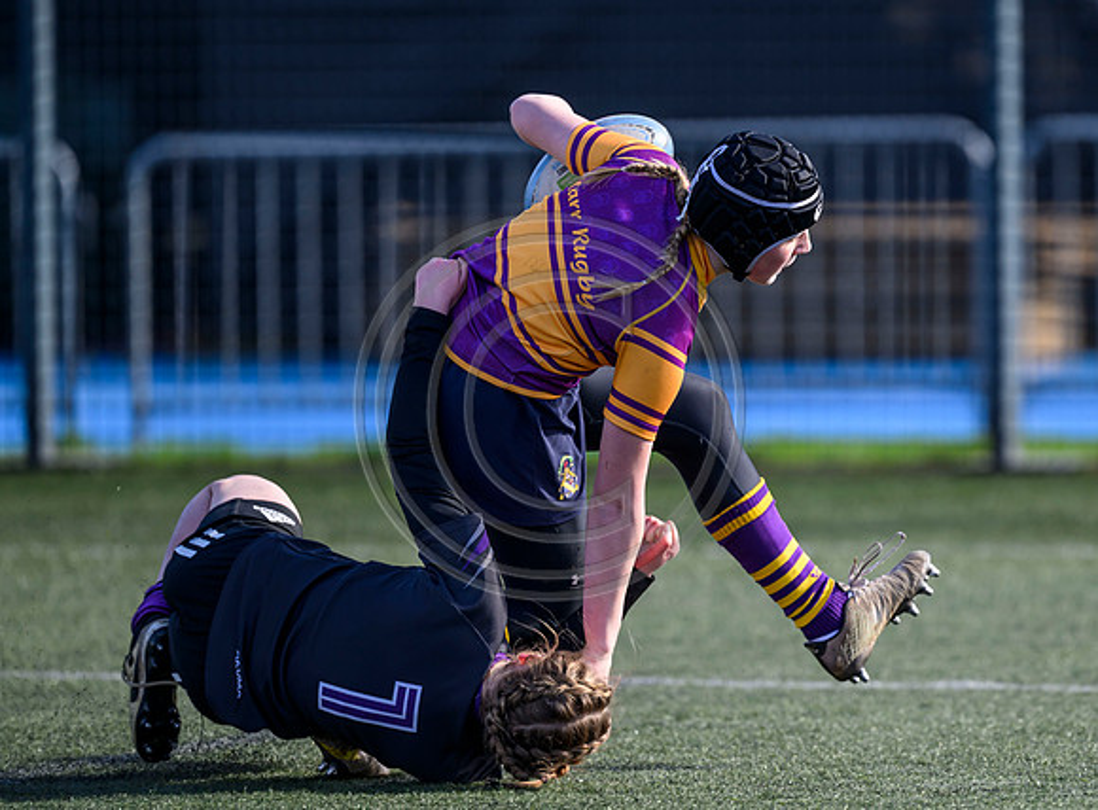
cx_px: 703
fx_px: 16376
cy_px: 348
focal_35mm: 519
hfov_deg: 3.8
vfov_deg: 2.8
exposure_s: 1/1250
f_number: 3.2
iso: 200
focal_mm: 400
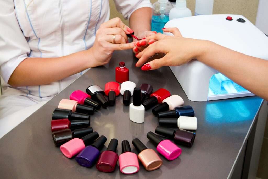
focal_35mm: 50
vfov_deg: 27.0
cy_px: 90
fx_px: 372
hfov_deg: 39.6
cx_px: 134
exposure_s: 1/60
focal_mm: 50
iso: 640
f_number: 8
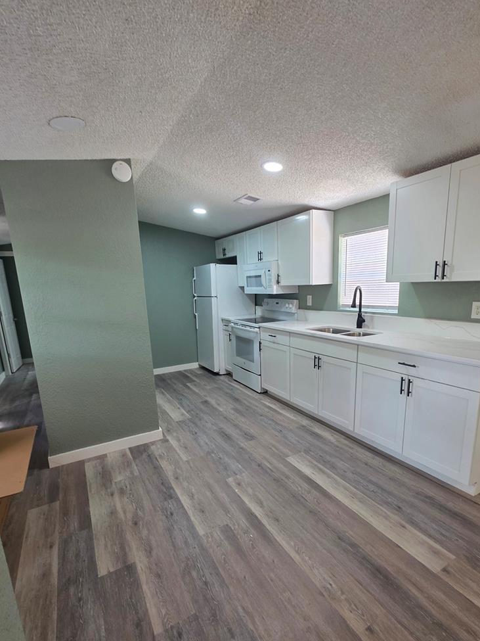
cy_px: 352
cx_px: 243
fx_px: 296
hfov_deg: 78.1
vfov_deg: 94.2
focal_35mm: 16
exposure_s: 1/60
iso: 160
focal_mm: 2.2
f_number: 1.9
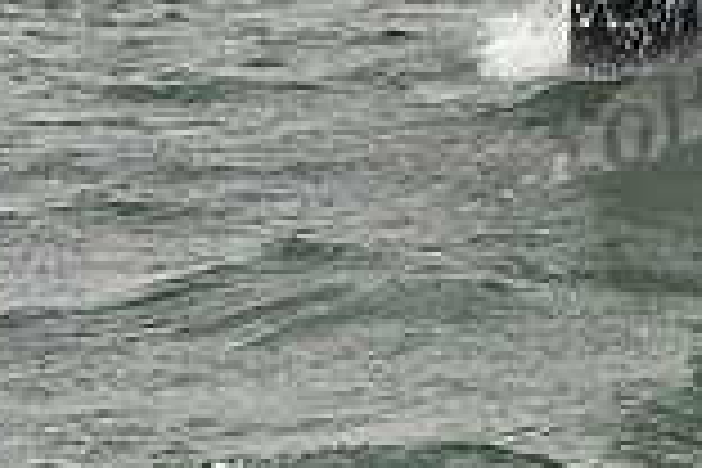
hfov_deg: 7.7
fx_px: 5089
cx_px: 1242
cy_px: -182
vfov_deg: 5.2
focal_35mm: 261
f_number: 10
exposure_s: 1/800
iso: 320
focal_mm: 70
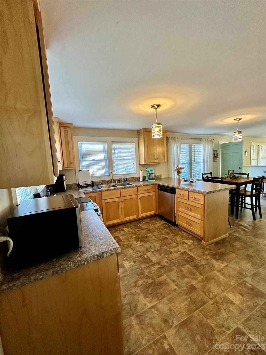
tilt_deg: -5.9
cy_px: 178
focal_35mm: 14
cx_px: 133
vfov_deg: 102.1
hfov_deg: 85.7
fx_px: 143
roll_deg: +2.8
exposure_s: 1/60
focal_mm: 2.22
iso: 250
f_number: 2.2
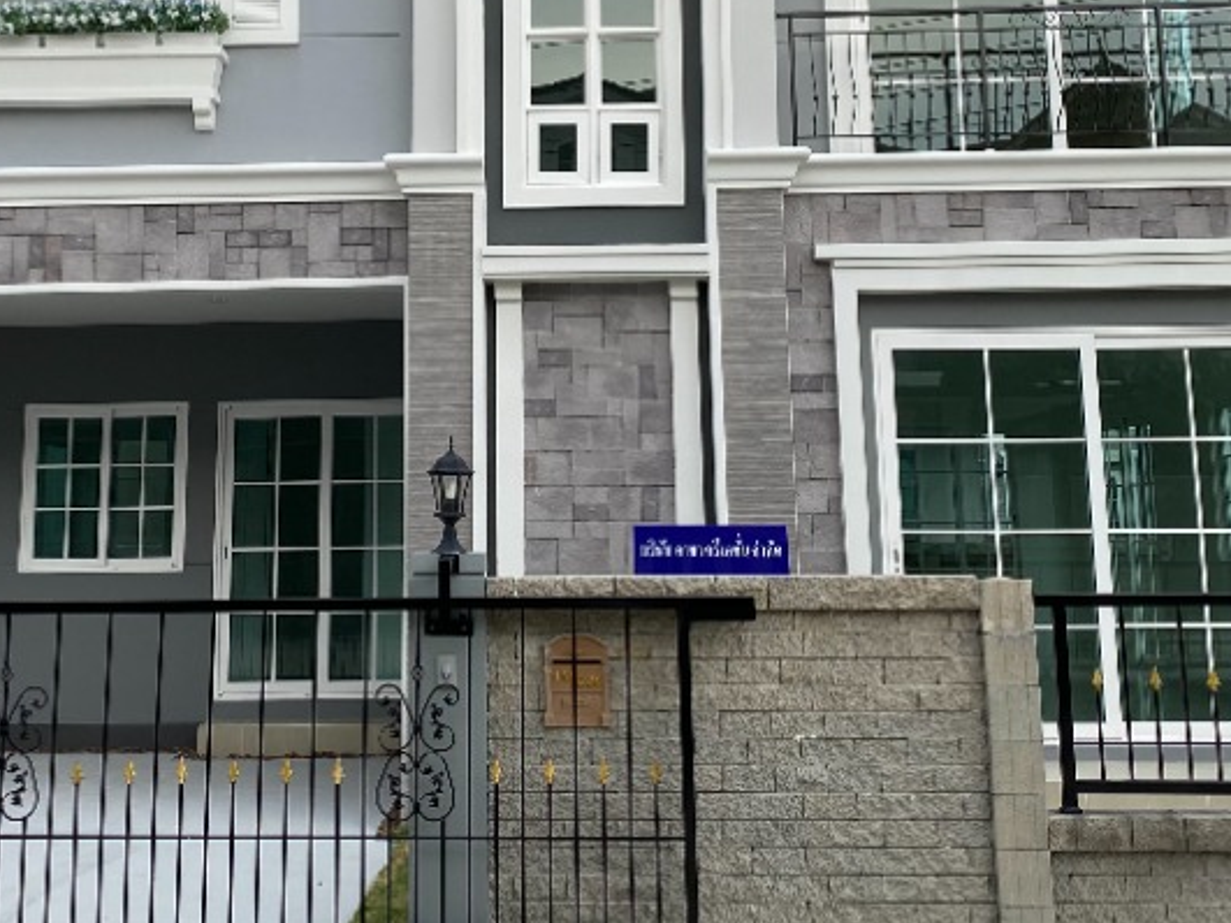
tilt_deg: +10.6
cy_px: 206
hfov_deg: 38.8
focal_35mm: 49
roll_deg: +0.3
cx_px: 498
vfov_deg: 29.1
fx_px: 1742
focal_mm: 4.25
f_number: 1.8
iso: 32
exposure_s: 1/690
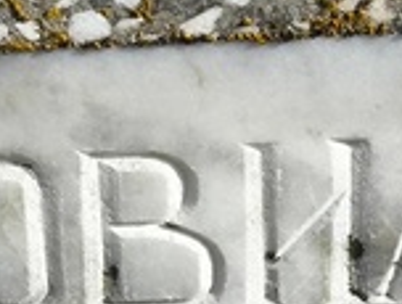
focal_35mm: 262
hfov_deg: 7.5
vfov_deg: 5.7
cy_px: 362
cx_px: 184
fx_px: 3052
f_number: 1.7
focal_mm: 4.71
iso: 50
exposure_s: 1/854
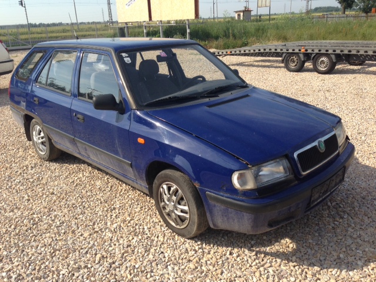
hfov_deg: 55.4
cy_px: 141
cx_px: 188
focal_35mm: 33
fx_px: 358
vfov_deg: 42.9
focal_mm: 4.13
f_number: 2.4
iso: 50
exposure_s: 1/1004
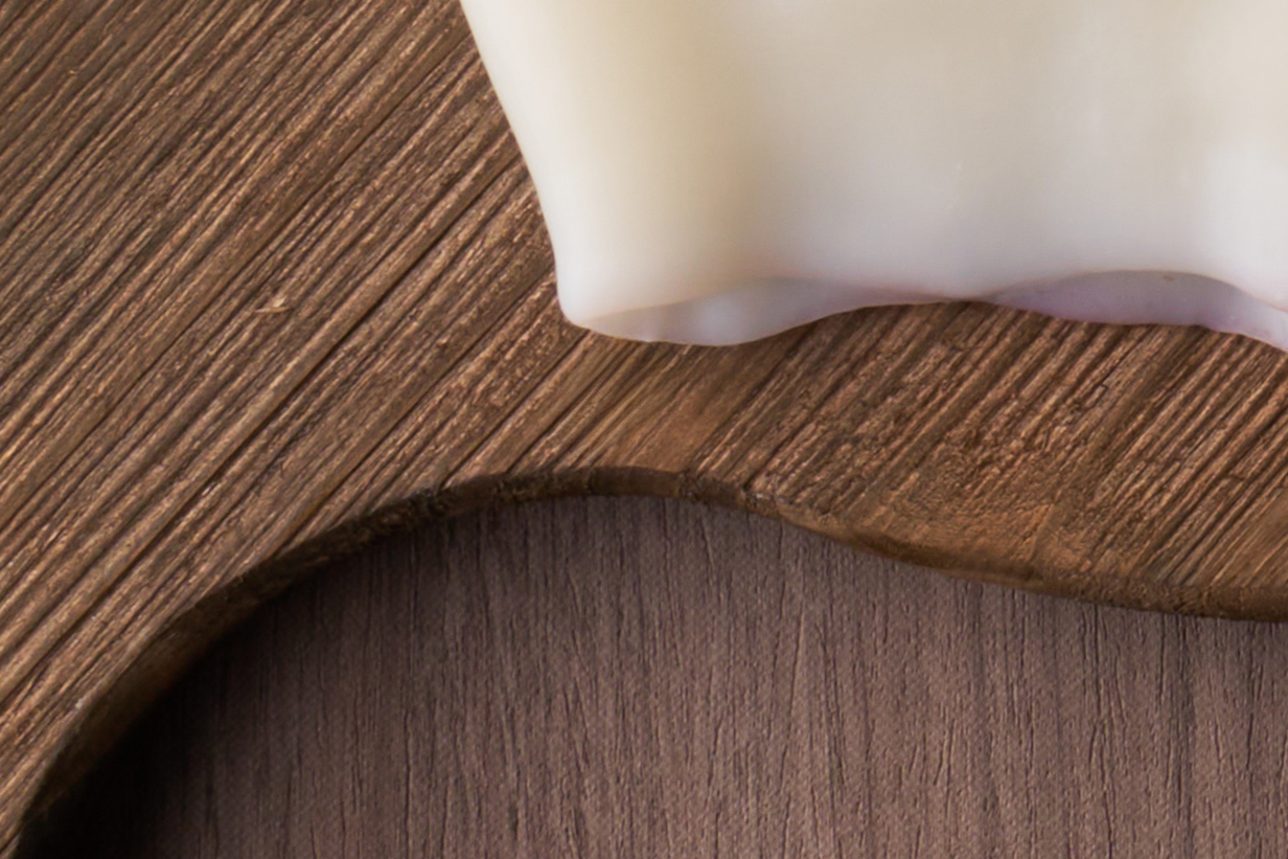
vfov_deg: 3.3
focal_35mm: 409
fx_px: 14630
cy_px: -832
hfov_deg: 5.0
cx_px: 2580
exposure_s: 1/250
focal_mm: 53
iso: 100
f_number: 16
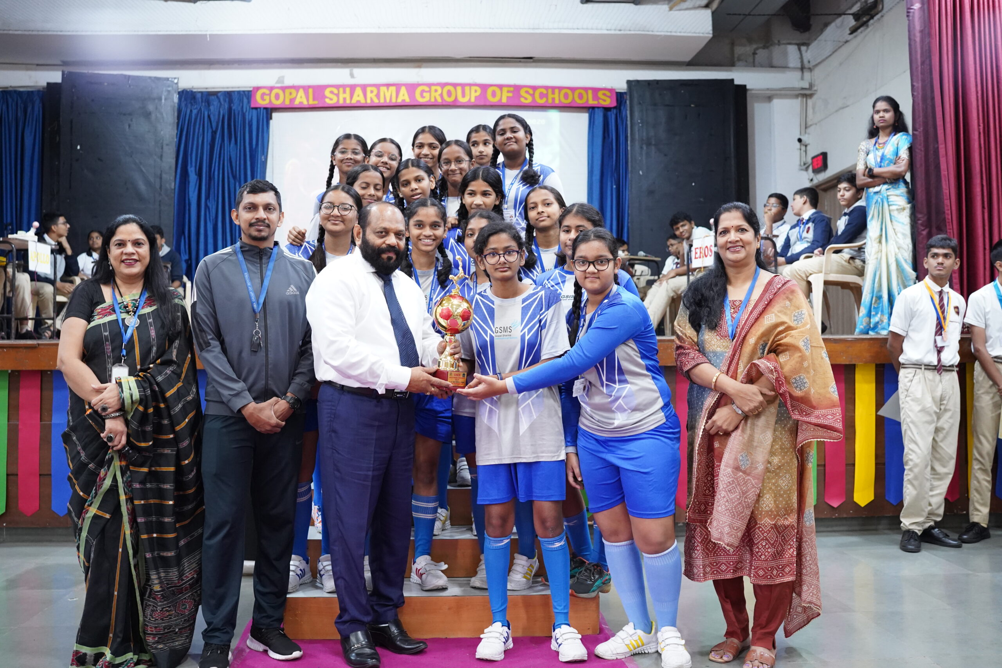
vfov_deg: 37.9
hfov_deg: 54.4
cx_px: 501
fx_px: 974
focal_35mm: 35
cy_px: 334
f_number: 3.2
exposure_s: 1/80
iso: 5000
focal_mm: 35
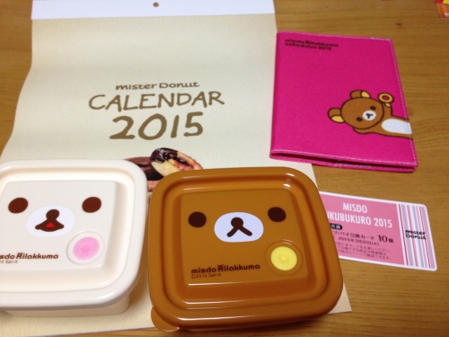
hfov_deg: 52.6
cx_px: 224
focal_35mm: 35
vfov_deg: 40.7
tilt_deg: -52.9
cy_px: 168
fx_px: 454
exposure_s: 1/20
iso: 125
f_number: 2.4
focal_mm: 4.28
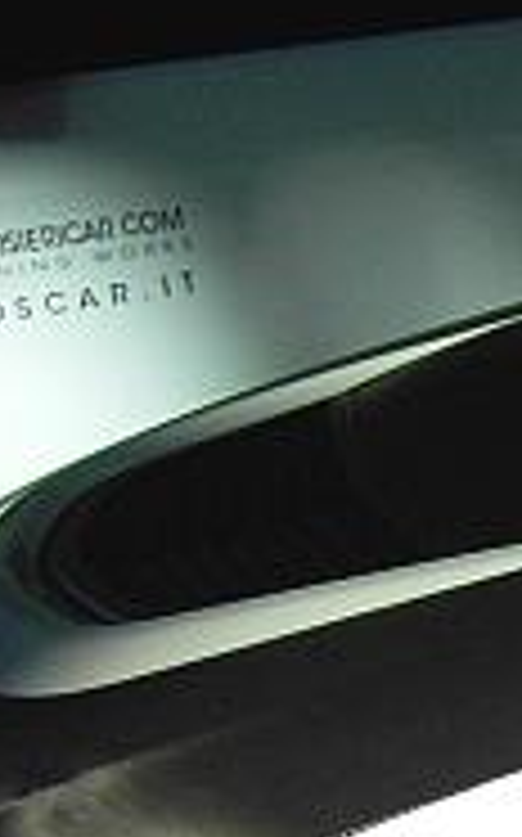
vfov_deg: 12.0
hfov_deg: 6.2
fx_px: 3990
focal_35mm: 175
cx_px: 2056
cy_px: 567
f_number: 7.3
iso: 80
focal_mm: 6
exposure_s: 1/100
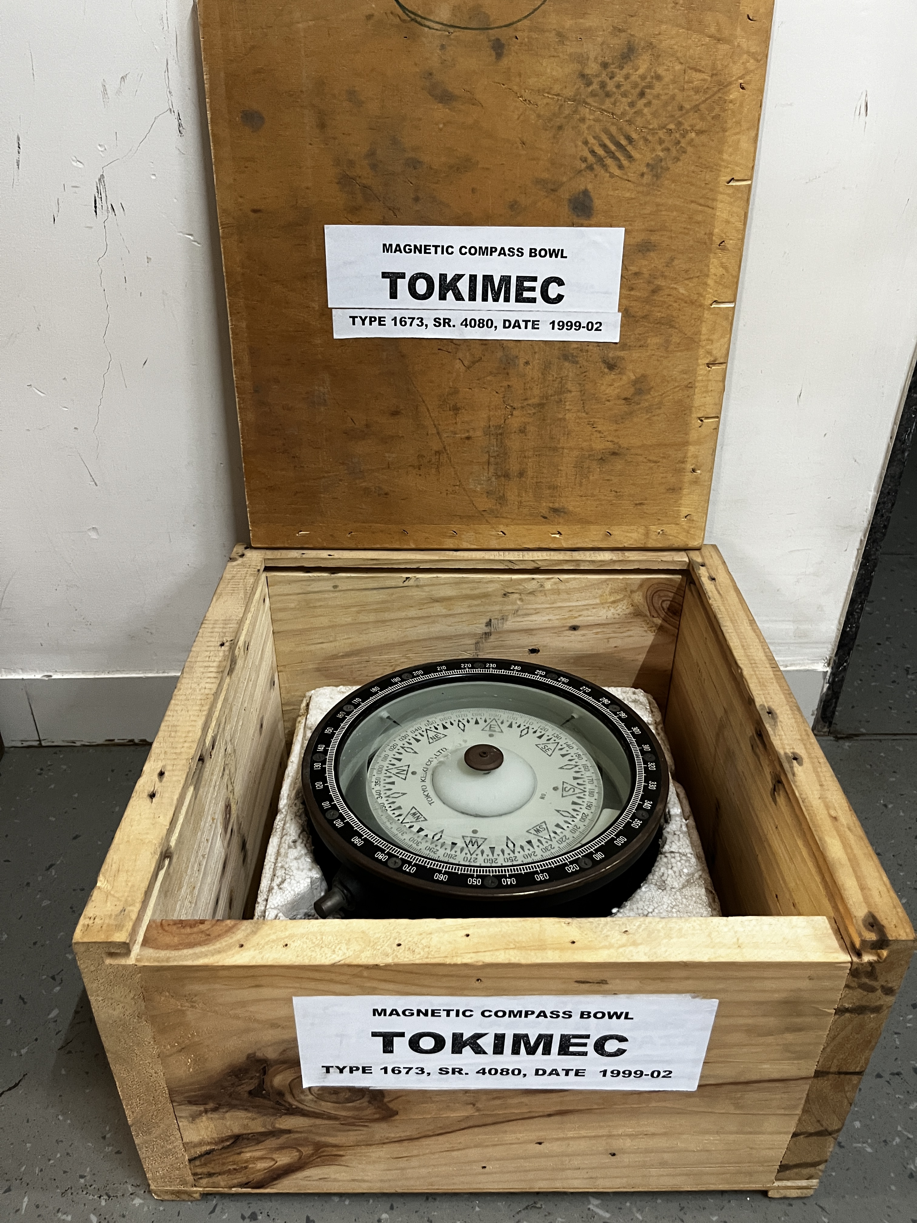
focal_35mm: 26
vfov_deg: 67.3
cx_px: 458
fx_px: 918
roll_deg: -1.3
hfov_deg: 53.1
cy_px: 612
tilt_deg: -31.7
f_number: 1.6
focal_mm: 5.1
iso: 320
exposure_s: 1/50
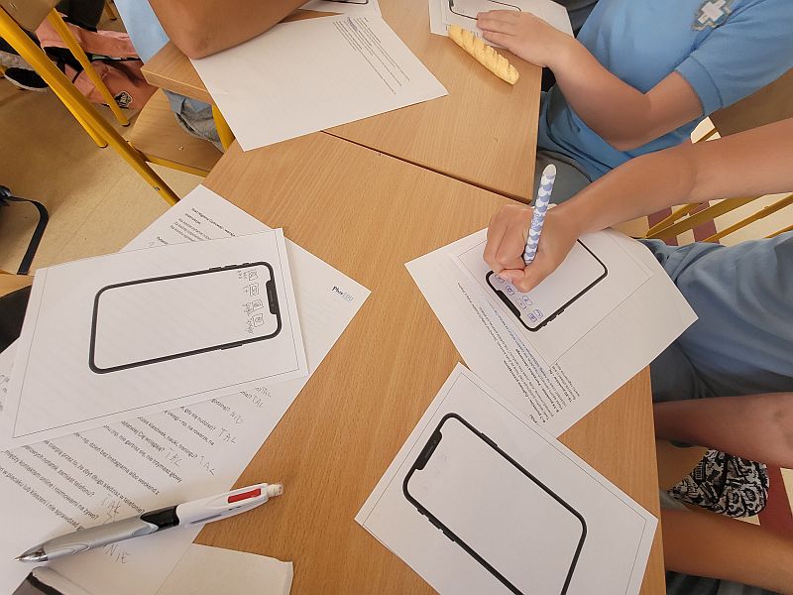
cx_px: 396
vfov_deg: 89.9
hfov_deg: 106.2
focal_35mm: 13
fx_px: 298
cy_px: 298
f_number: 2.2
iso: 100
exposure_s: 1/50
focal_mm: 1.74
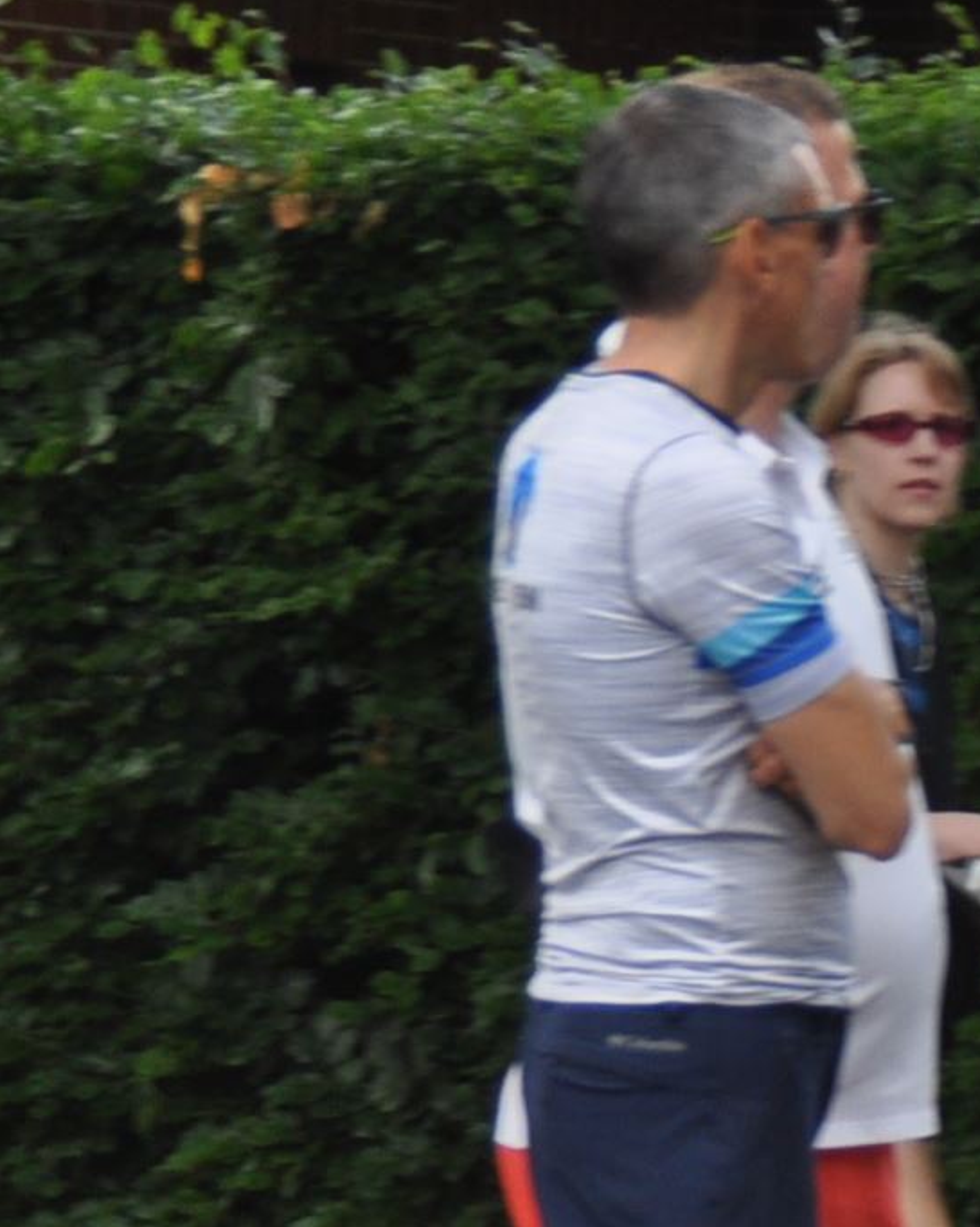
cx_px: 1536
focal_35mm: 451
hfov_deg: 3.4
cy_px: 1511
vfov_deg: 4.3
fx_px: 16362
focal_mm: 68
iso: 360
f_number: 5.6
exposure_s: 1/500
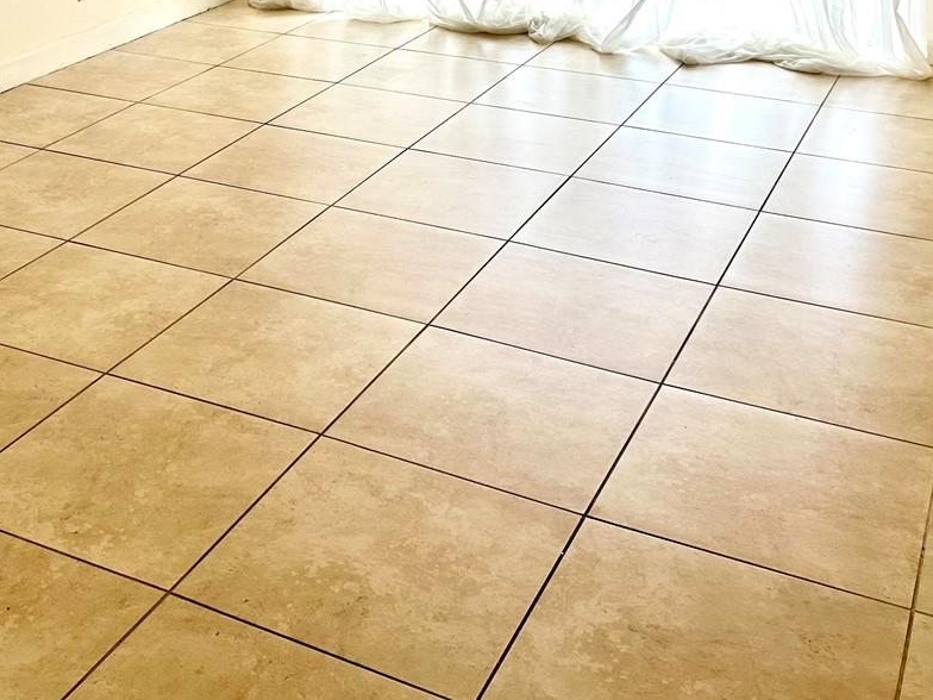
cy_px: 14
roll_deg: +1.0
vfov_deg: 28.0
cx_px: 287
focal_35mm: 49
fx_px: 1321
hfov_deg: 38.3
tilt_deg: -11.4
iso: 100
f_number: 1.78
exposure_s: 1/120
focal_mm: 6.86
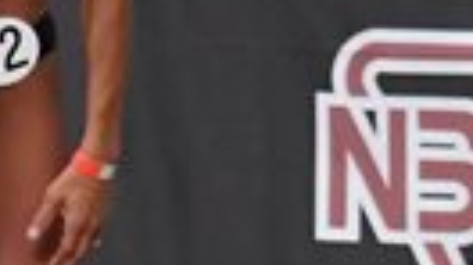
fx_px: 11592
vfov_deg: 1.3
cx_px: -600
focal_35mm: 925
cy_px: 11
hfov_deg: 2.3
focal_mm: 100
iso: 5000
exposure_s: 1/400
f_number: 5.6
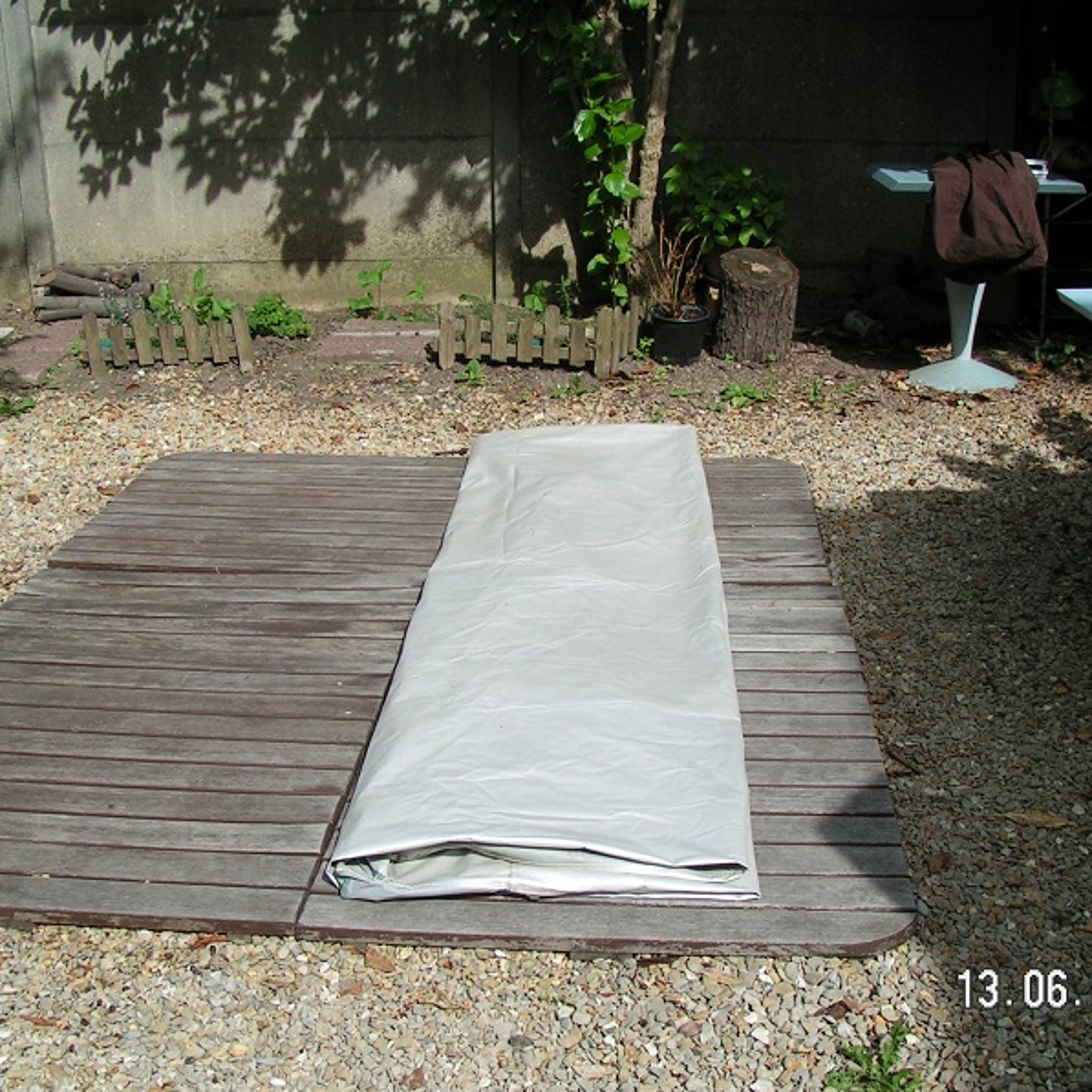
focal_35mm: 45
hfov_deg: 37.5
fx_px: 1606
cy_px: 547
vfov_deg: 37.6
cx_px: 573
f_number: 5.6
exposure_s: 1/400
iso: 50
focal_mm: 5.8
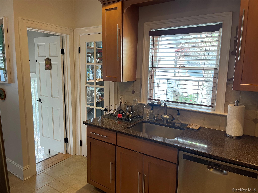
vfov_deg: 54.9
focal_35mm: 25
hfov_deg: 69.4
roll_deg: -0.6
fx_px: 186
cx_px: 129
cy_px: 96
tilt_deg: -9.0
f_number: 1.6
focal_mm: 5.1
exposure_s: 1/60
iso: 100
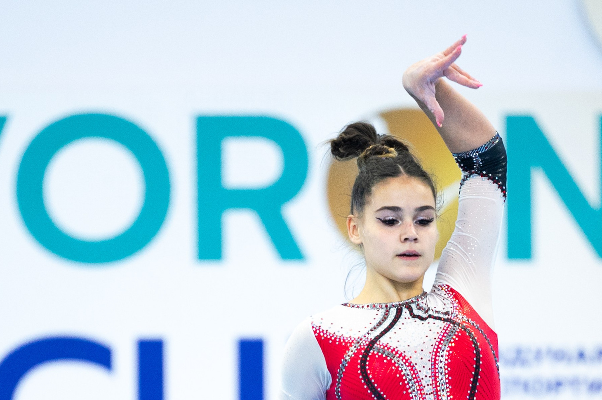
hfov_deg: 3.1
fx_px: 11245
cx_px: 298
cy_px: 476
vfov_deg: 2.0
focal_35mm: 673
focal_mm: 200
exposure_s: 1/800
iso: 2000
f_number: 2.8
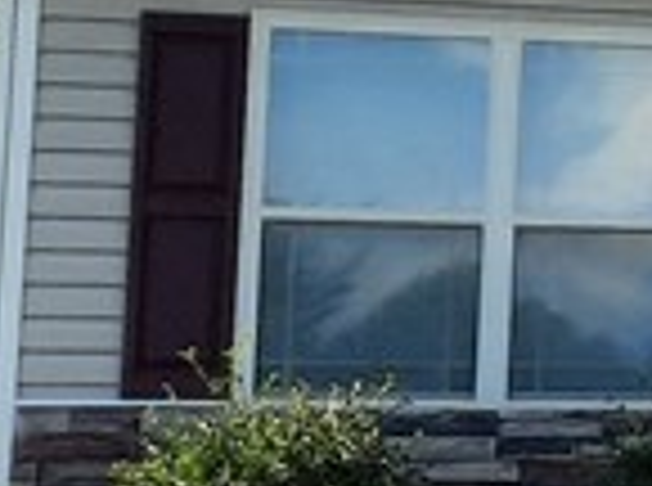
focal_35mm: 177
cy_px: 130
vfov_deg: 8.3
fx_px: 3326
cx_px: 1821
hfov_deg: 9.3
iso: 32
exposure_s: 1/895
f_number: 2
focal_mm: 4.6
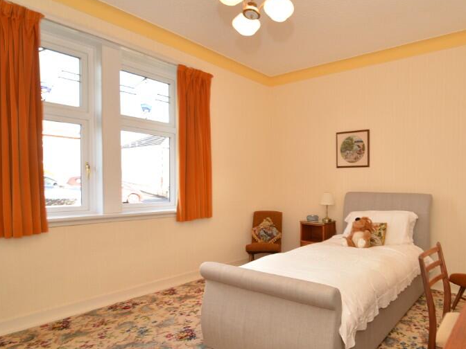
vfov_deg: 61.0
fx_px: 296
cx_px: 307
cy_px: 188
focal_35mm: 22
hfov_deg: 74.2
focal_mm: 10
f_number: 5.6
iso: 100
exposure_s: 1/15
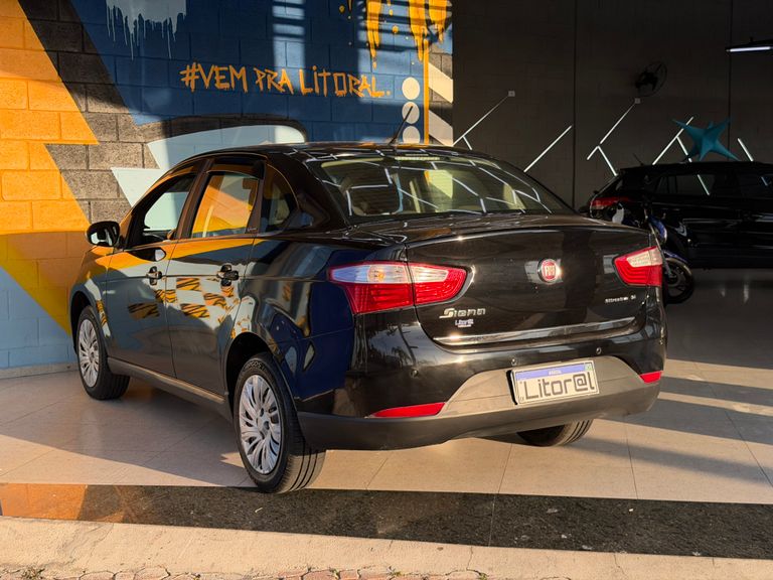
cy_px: 290
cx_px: 386
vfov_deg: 30.3
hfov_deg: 39.7
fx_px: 1072
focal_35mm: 48
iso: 100
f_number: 1.78
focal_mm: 6.76
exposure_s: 1/1456
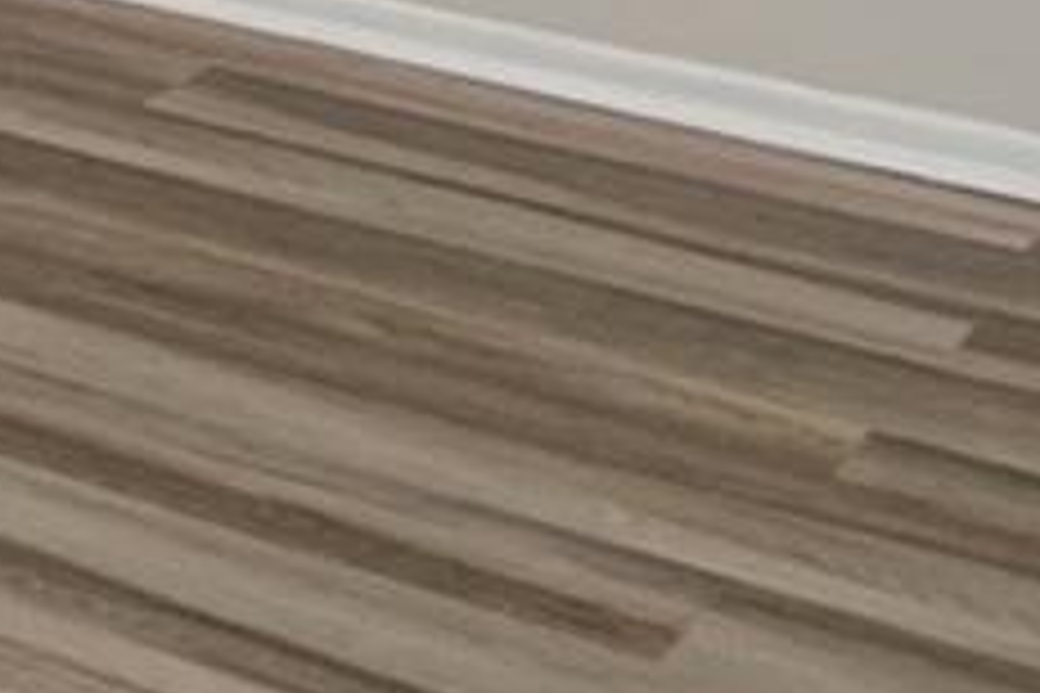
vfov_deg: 10.1
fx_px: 3409
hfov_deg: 12.1
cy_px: -1004
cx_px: -1765
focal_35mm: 118
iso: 320
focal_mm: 17
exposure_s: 1/1.67
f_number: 8
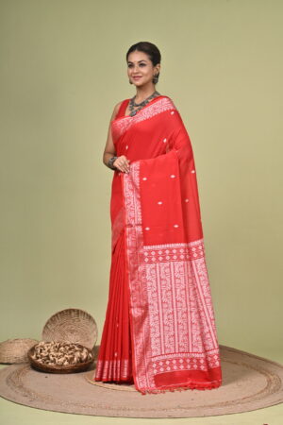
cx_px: 142
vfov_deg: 23.9
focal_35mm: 85
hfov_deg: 16.1
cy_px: 212
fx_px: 1002
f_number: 8
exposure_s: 1/160
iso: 400
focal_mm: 85
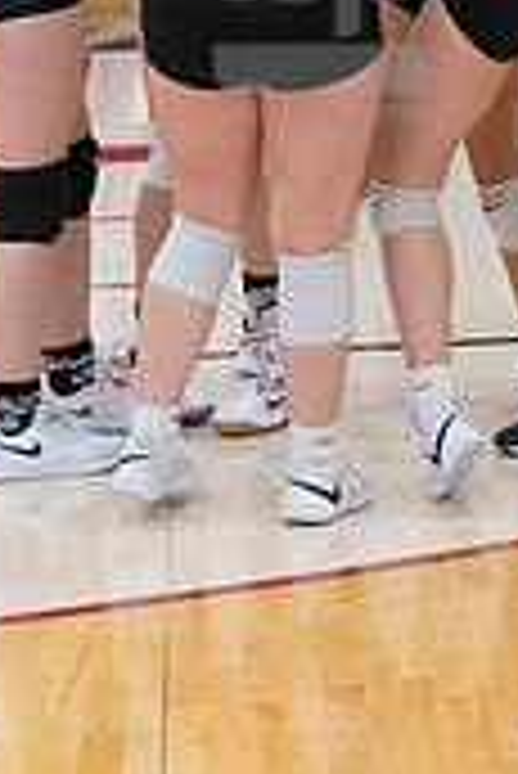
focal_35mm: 204
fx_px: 4394
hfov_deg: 6.7
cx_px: 320
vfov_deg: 10.0
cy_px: 0
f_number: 4.5
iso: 6400
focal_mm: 78
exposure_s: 1/1000
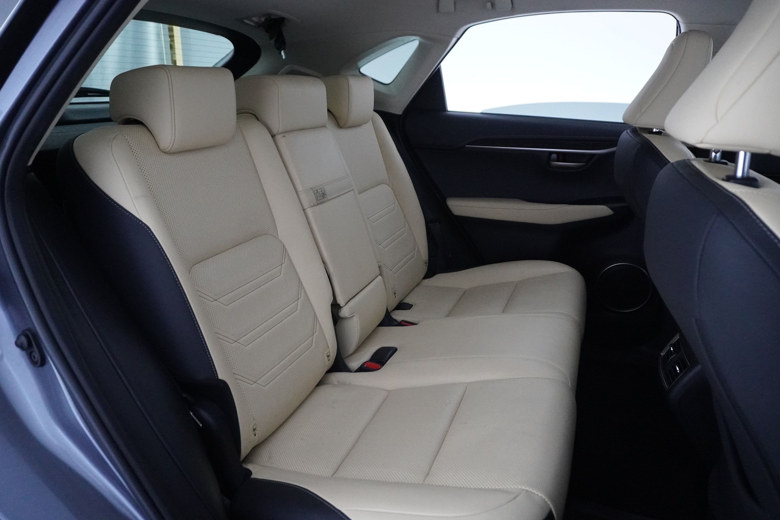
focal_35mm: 25
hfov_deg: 71.5
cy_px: 258
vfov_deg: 51.3
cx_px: 378
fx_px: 542
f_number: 3.5
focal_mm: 16
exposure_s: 1/160
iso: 5000
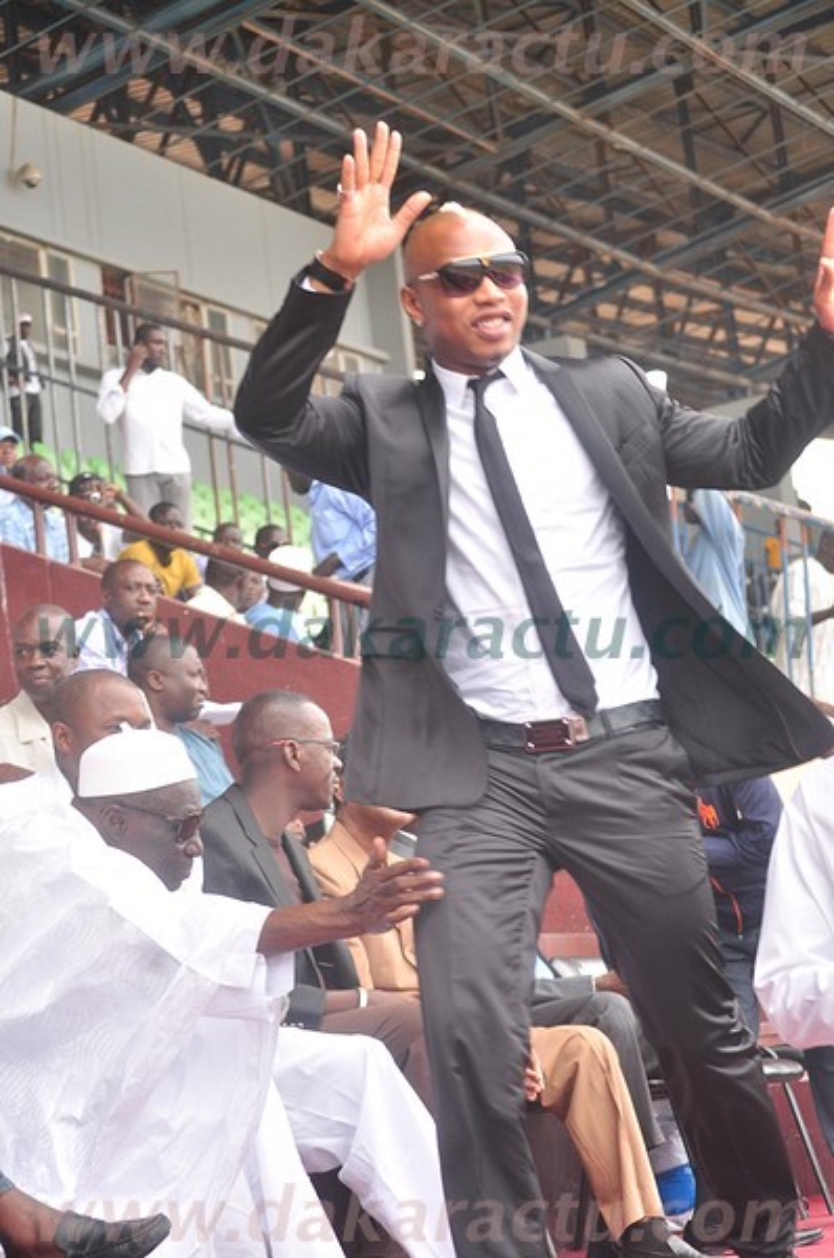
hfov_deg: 16.5
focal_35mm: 82
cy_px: 629
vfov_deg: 24.7
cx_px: 417
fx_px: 2877
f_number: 5.6
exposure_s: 1/125
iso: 400
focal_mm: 55
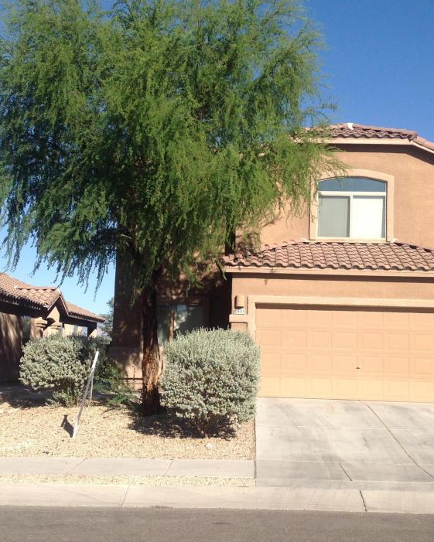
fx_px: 803
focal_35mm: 50
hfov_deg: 30.2
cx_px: 236
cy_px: 264
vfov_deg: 37.3
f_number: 2.4
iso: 50
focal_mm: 4.28
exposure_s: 1/1779
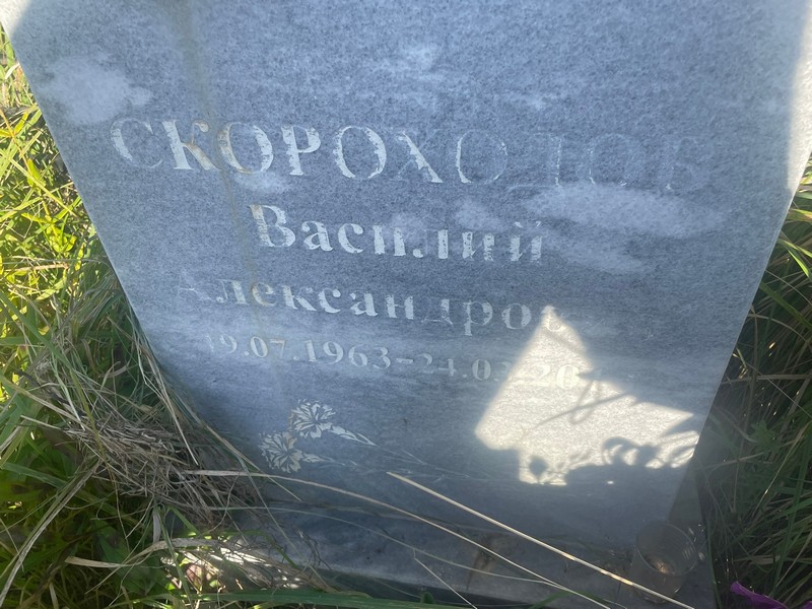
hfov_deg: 67.3
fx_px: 610
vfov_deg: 53.1
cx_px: 406
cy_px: 304
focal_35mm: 26
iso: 32
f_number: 1.6
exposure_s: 1/729
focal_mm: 4.2
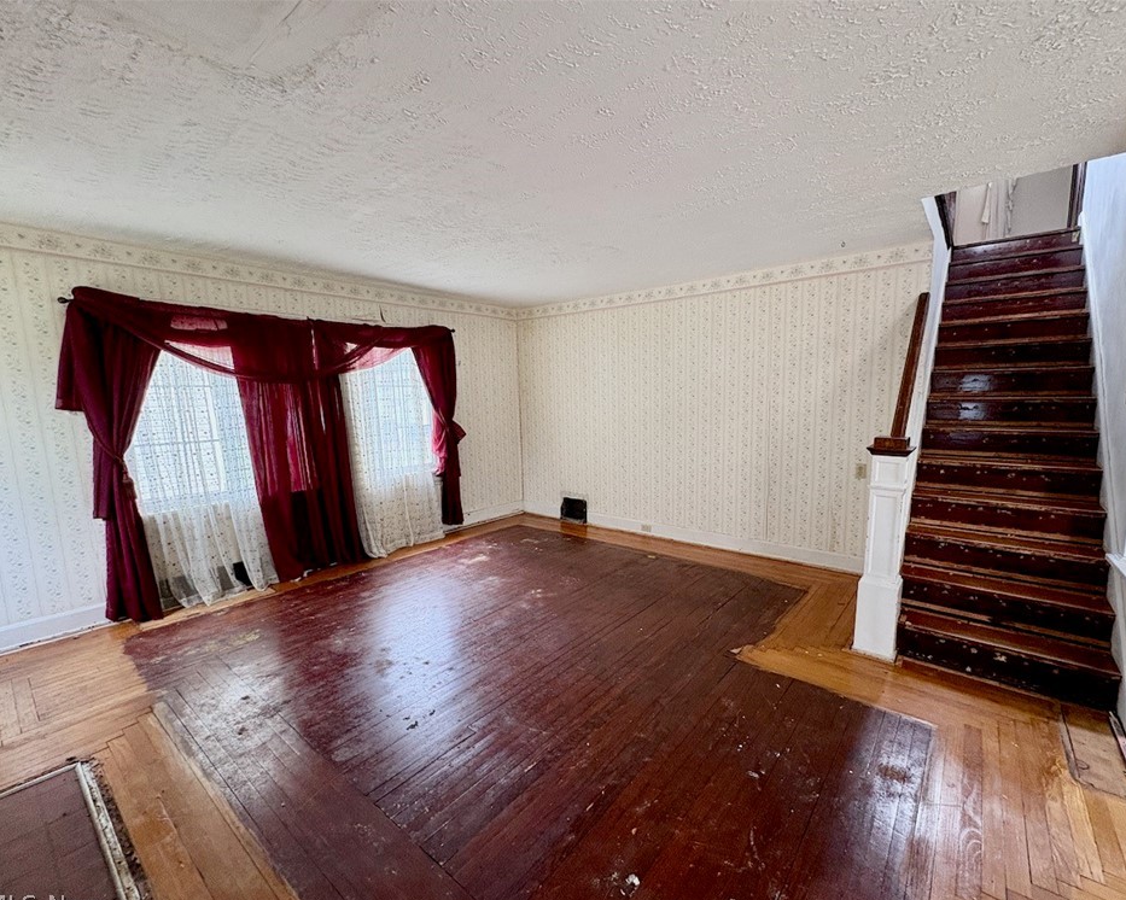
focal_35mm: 15
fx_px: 500
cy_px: 462
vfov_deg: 84.0
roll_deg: +1.1
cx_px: 596
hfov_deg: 96.7
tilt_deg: -7.5
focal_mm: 2.22
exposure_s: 1/60
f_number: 2.2
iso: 250
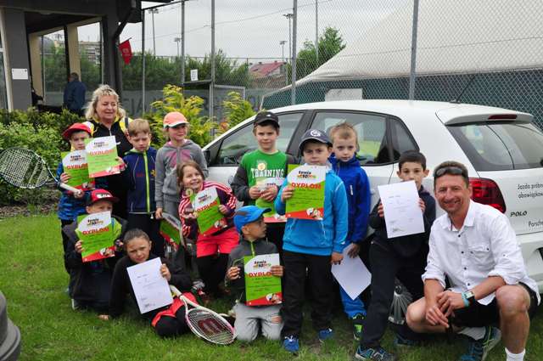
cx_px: 272
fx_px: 678
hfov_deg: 43.7
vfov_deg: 29.8
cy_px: 180
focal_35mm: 45
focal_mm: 30
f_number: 11
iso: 1250
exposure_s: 1/500
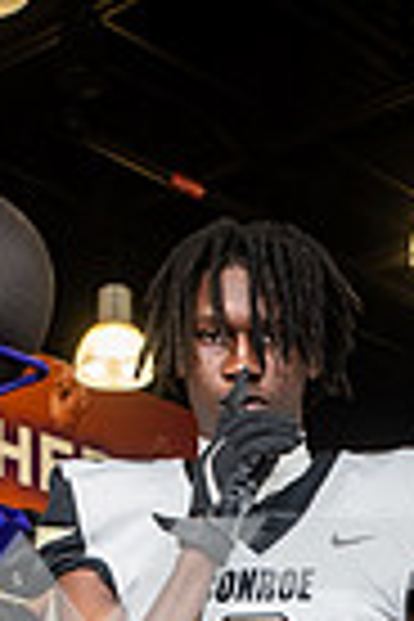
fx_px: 2139
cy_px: 976
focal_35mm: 124
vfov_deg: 15.1
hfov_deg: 11.1
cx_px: 212
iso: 500
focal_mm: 38
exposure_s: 1/250
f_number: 5.6
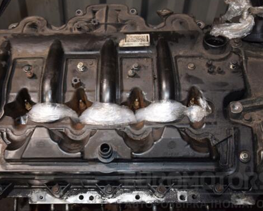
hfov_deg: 39.5
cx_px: 114
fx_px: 366
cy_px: 106
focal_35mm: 47
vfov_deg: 32.1
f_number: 5
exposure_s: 1/60
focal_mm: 26
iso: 800
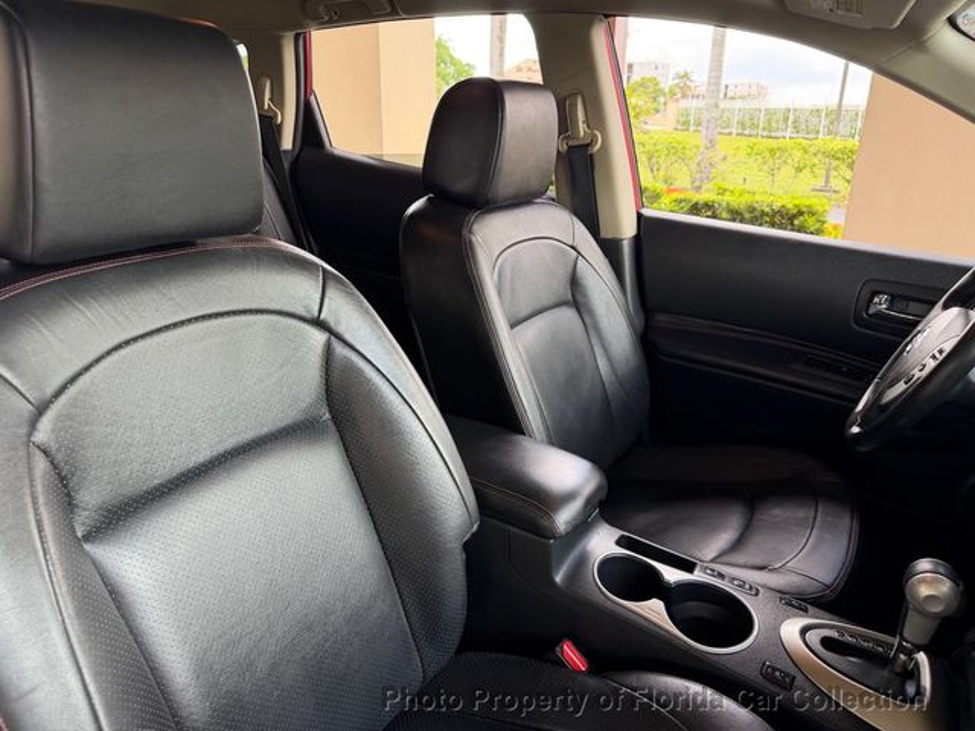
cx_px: 488
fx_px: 676
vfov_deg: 56.8
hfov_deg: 71.6
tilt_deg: -21.3
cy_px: 366
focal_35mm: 24
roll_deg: -1.4
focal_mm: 6.76
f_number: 1.78
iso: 125
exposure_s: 1/131
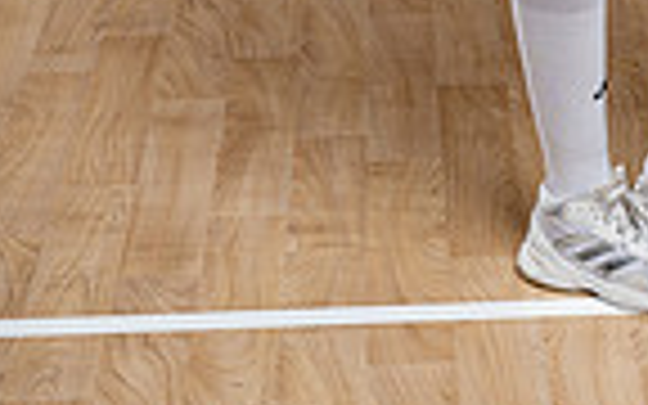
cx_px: 594
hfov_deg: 12.3
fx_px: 2985
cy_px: -531
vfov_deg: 7.3
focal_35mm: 169
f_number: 8
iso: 100
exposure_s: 1/250
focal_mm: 53
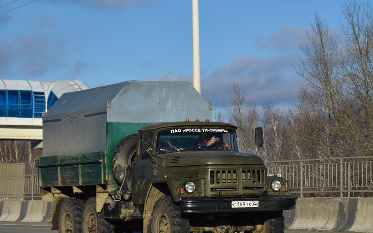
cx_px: 183
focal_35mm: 113
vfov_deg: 11.6
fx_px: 1146
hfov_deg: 18.5
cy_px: 134
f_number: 6.3
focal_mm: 55
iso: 100
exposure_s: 1/1000
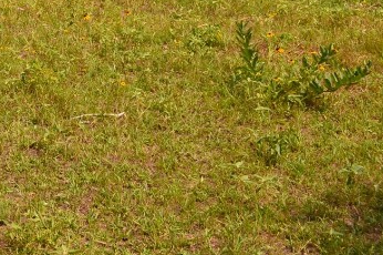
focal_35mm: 110
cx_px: -248
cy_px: -135
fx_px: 1169
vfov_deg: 11.8
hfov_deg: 16.4
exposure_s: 1/400
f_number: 11
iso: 400
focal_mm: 22
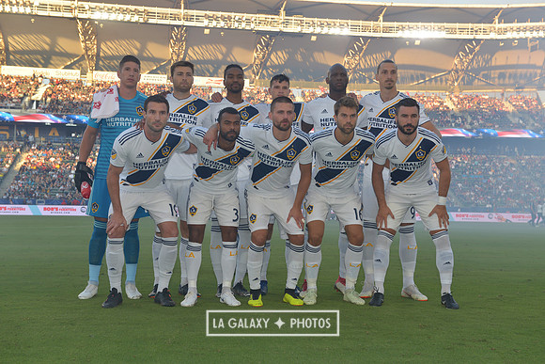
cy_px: 182
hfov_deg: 41.1
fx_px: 727
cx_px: 272
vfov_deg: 28.1
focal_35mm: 48
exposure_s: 1/160
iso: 200
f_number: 6.3
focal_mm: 48
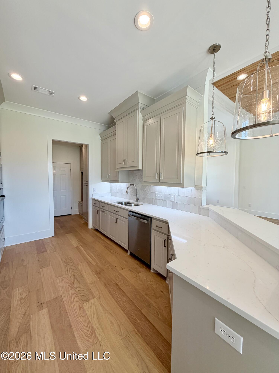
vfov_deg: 102.1
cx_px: 140
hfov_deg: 85.7
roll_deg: +0.3
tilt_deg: -1.9
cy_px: 186
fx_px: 150
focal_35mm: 14
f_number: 2.2
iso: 80
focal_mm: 2.22
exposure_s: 1/120
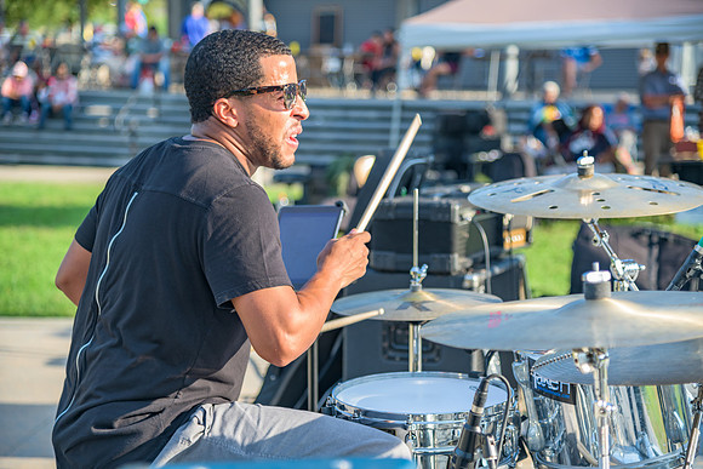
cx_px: 352
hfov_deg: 23.9
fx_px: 1660
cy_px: 234
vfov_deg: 16.1
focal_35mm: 85
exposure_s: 1/200
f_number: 4
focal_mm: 85
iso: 180
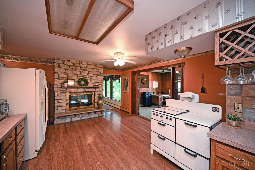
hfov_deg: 104.3
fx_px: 99
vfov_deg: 81.2
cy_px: 85
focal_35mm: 14
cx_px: 128
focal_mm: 14
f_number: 4
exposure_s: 1/60
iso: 1250
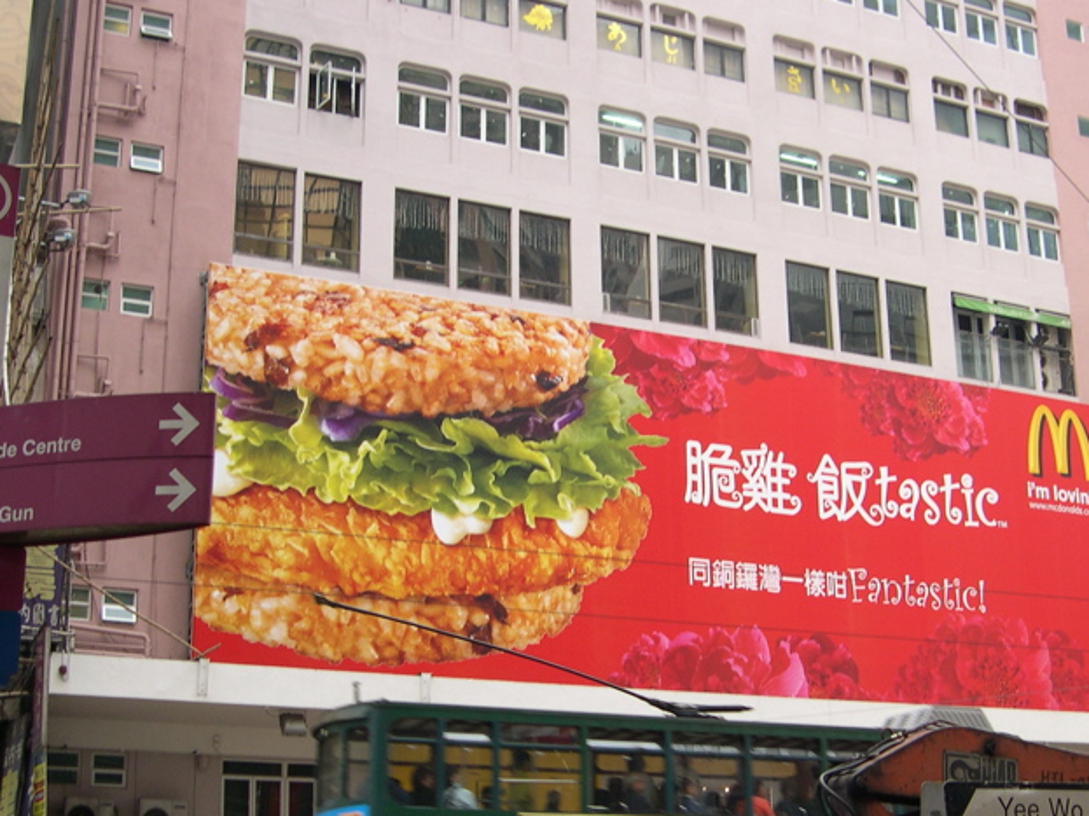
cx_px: 621
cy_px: 495
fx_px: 1636
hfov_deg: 36.8
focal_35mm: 52
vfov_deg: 28.0
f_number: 2.8
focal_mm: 8
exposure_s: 1/49.9
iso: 100
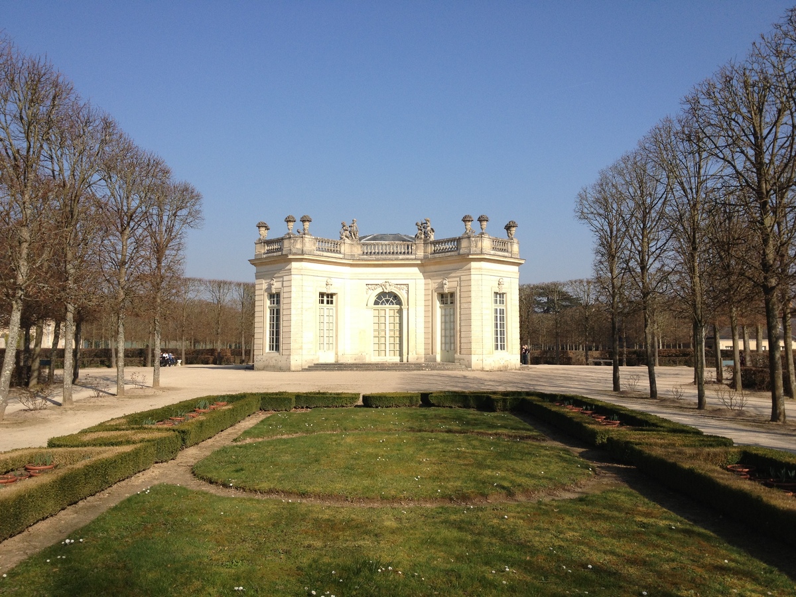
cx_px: 398
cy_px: 298
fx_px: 805
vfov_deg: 40.7
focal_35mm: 35
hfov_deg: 52.6
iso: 50
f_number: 2.4
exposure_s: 1/1623
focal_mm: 4.28
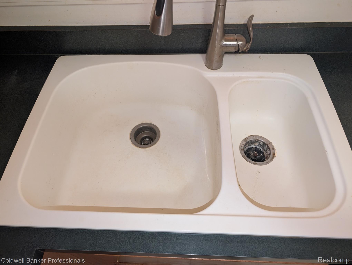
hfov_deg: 71.5
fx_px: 244
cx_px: 176
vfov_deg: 56.9
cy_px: 132
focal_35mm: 24
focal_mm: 6.9
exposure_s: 1/120
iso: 511
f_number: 1.68
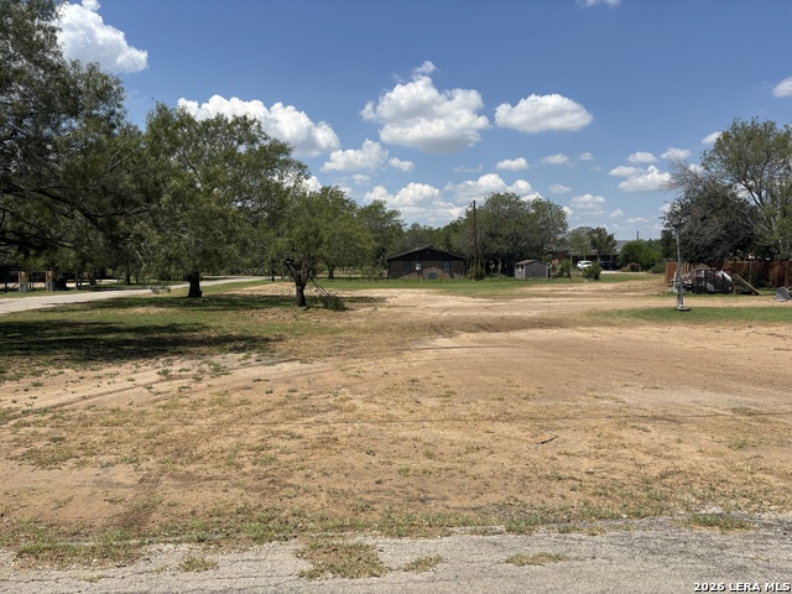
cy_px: 297
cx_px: 396
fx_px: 595
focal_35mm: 26
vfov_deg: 53.1
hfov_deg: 67.3
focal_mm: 5.96
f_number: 1.6
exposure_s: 1/4630
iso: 50
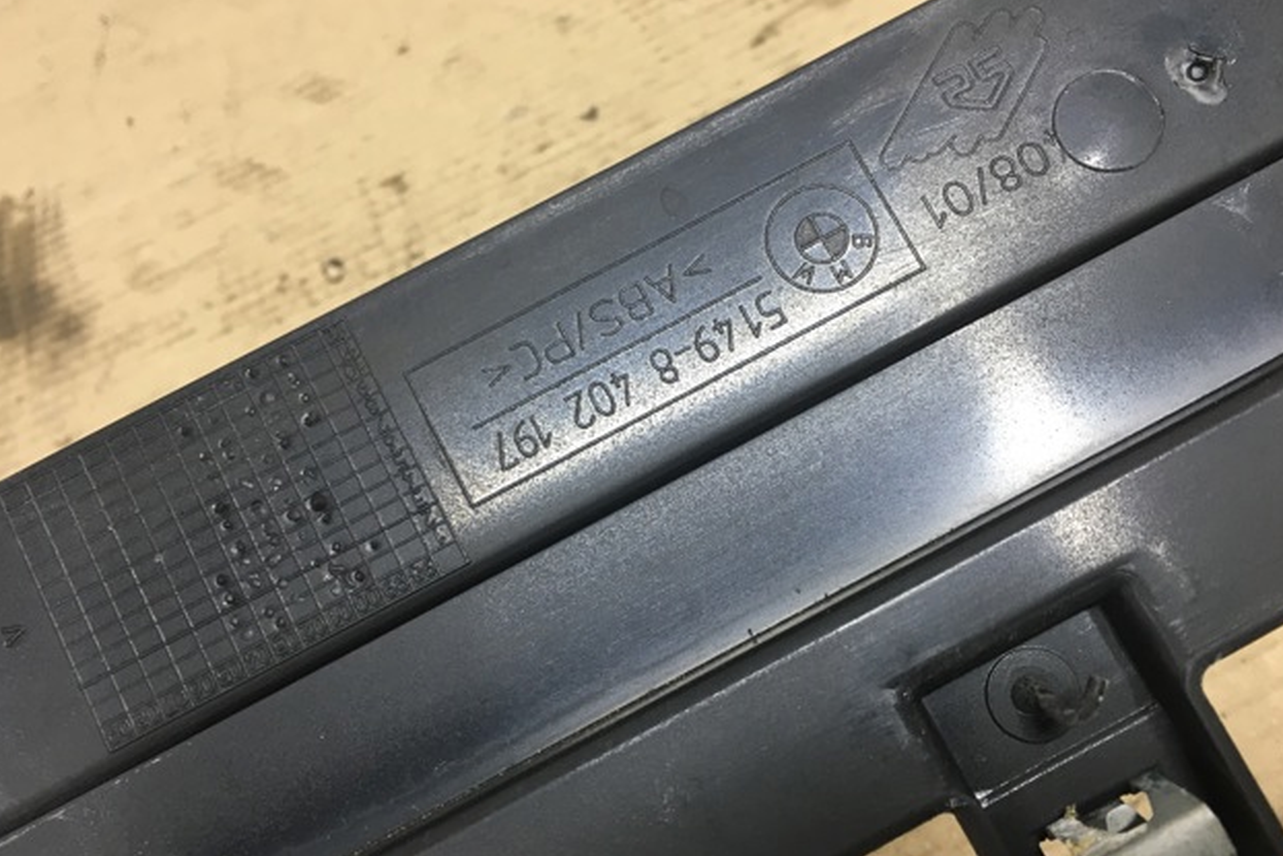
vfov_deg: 42.3
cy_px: 461
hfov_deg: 60.3
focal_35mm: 31
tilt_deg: -50.7
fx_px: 1105
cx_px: 646
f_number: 2.2
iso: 100
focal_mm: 4.15
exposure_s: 1/33
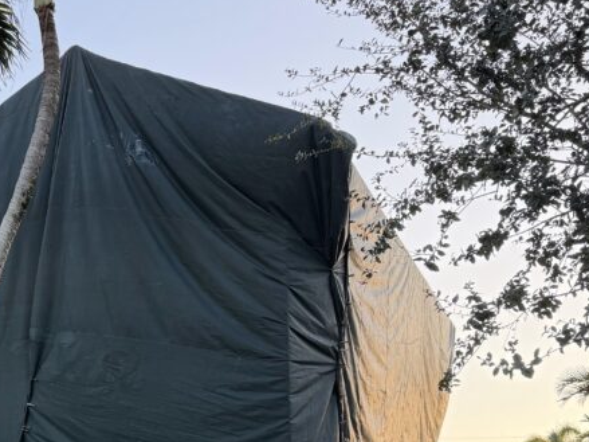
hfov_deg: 33.3
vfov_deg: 25.3
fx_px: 953
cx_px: 114
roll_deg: -0.7
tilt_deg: +11.0
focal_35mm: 56
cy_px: 392
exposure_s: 1/302
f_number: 1.78
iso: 80
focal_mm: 6.76
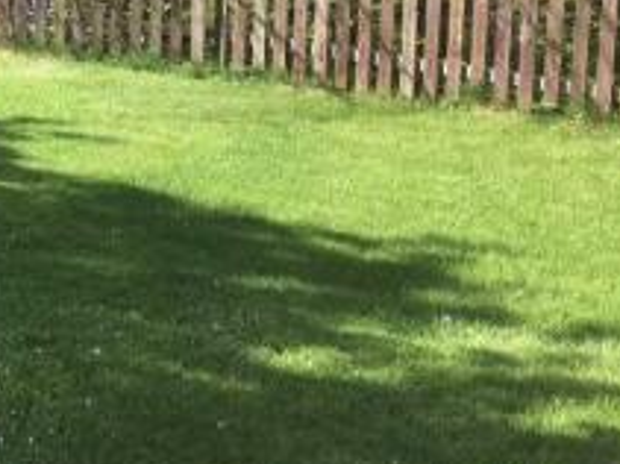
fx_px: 1432
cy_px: -119
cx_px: -219
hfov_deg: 21.7
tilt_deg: -7.4
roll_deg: +1.3
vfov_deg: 17.4
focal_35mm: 80
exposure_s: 1/506
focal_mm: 4.15
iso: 25
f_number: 2.2
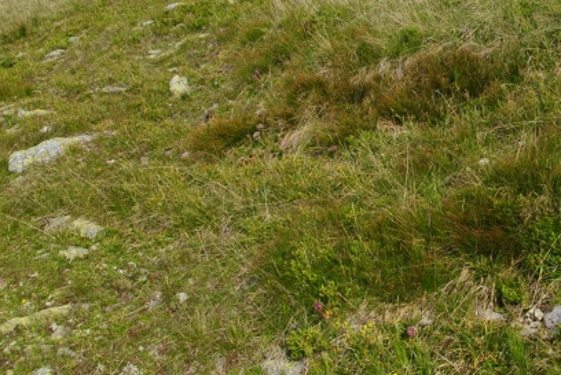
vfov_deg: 24.9
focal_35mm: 53
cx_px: 512
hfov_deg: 35.2
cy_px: 41
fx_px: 827
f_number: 9
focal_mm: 18
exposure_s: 1/250
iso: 400
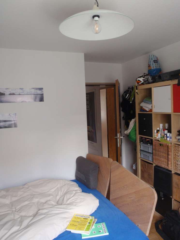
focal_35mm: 28
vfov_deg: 63.4
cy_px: 120
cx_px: 90
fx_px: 194
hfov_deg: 49.7
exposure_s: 1/30
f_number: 3.5
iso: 200
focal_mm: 5
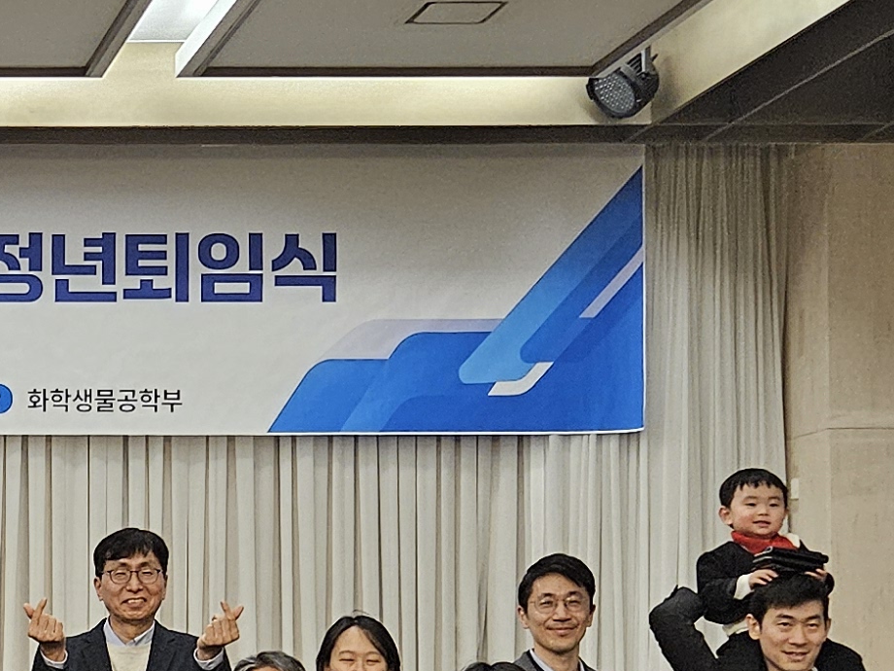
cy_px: 618
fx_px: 2583
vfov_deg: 14.6
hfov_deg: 18.2
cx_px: -288
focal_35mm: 100
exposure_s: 1/120
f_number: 1.8
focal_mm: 5.4
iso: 500
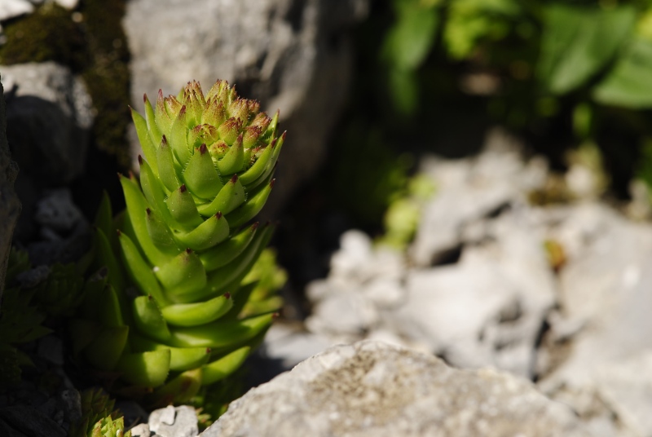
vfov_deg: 10.8
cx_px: 326
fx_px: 2313
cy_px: 218
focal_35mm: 128
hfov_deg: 16.0
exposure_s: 1/320
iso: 100
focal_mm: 85
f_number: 8
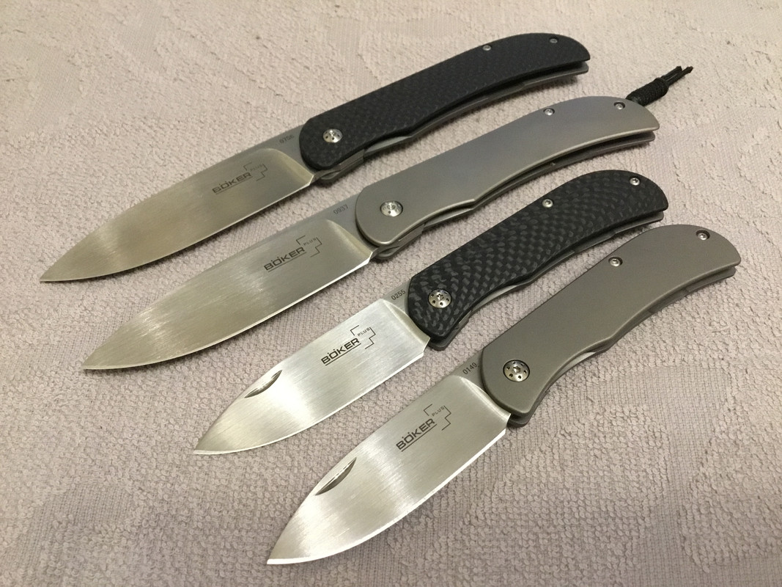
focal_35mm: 31
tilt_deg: -57.1
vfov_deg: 45.4
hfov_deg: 58.4
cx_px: 391
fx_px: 700
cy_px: 294
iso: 250
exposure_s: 1/17
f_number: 2.4
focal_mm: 3.3
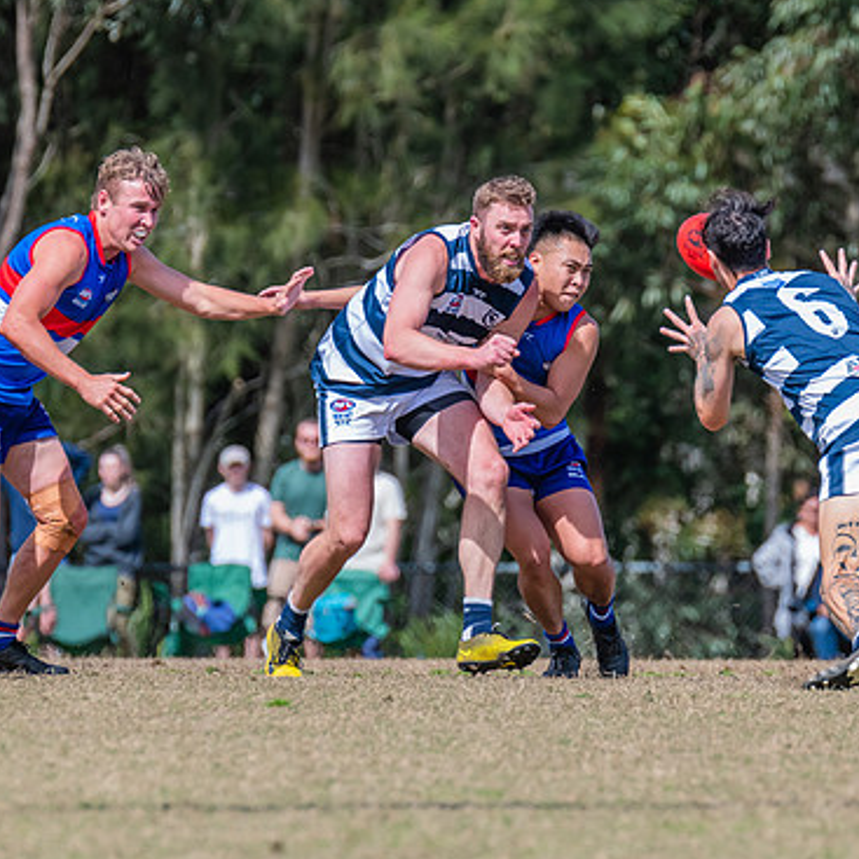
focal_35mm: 640
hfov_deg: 2.7
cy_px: 405
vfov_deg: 2.7
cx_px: 554
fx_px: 17968
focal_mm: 380
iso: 800
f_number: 7.1
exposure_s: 1/2000
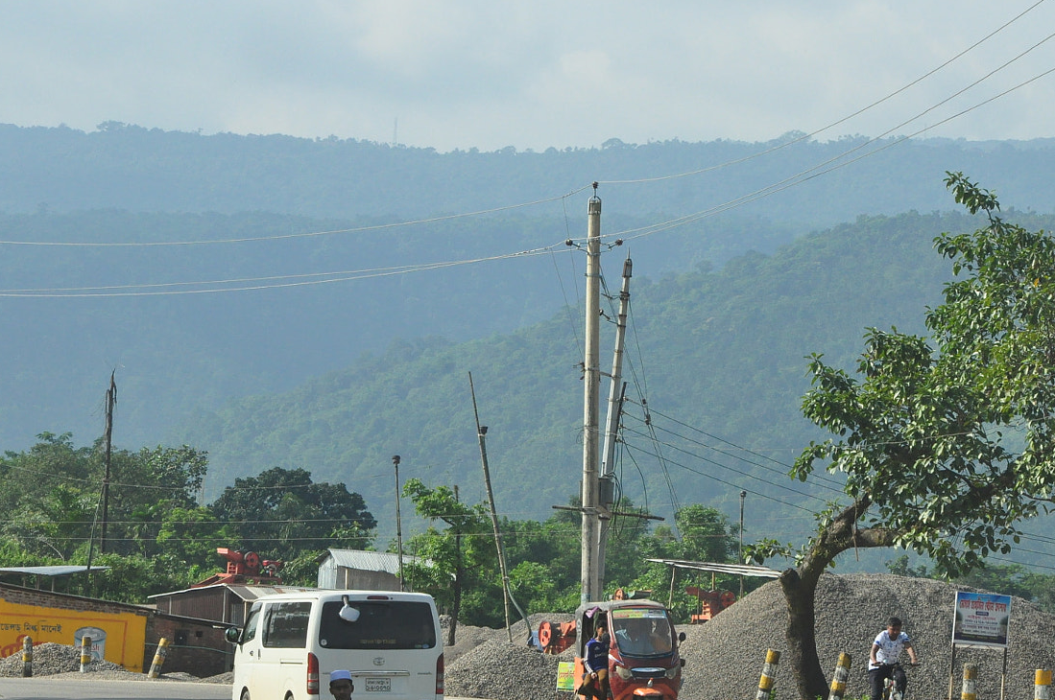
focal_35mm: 164
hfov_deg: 12.6
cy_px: 475
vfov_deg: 8.4
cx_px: 624
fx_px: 4792
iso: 800
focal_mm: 75
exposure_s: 1/800
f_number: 13
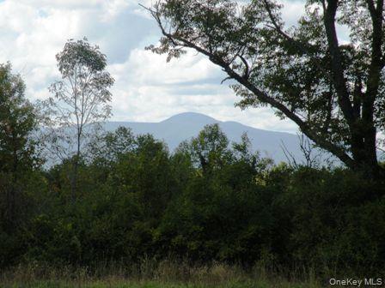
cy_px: 144
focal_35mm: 188
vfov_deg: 7.9
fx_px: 2091
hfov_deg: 10.5
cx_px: 192
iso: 64
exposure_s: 1/247
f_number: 6.3
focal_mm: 33.3
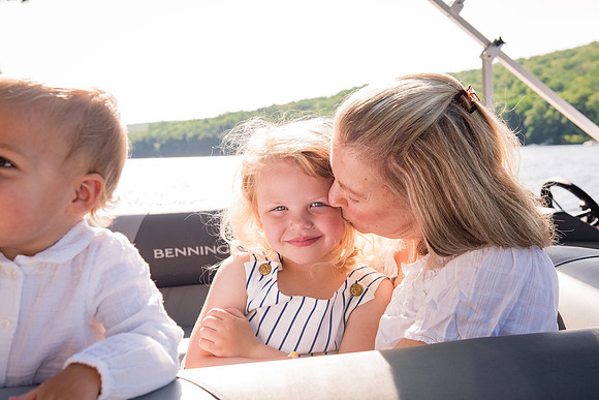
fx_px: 932
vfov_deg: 24.2
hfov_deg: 35.6
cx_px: 300
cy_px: 200
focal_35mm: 56
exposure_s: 1/250
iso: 400
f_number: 9
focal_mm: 56
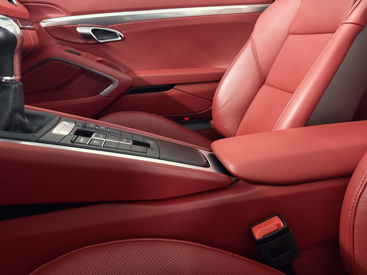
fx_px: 254
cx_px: 184
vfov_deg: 56.8
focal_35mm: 24
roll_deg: +0.6
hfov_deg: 71.6
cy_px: 138
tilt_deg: -20.2
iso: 1000
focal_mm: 6.76
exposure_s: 1/33
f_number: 1.78
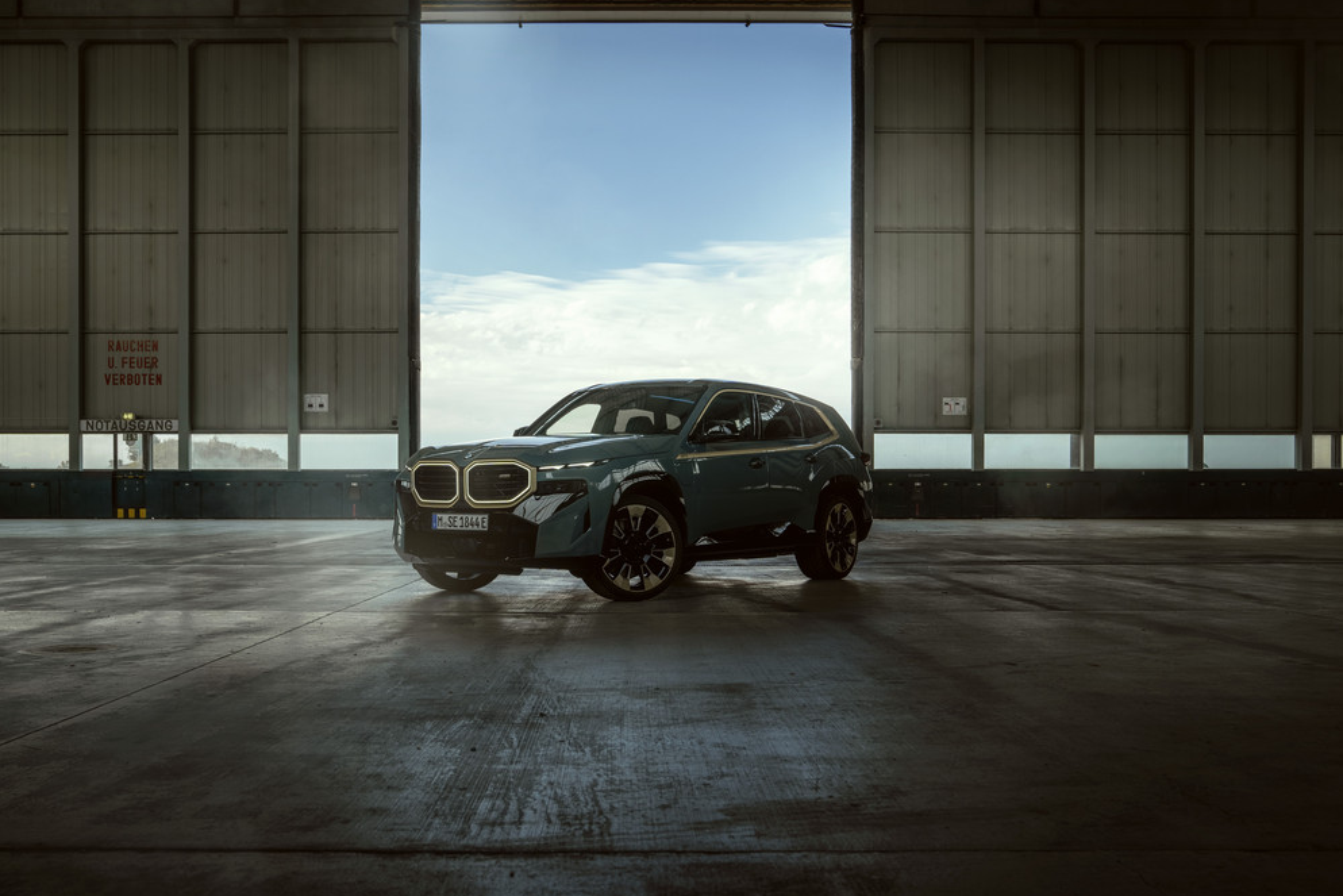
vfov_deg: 37.8
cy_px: 385
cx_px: 636
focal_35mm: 35
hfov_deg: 54.4
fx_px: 1306
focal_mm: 29
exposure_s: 1/125
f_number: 5
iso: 100
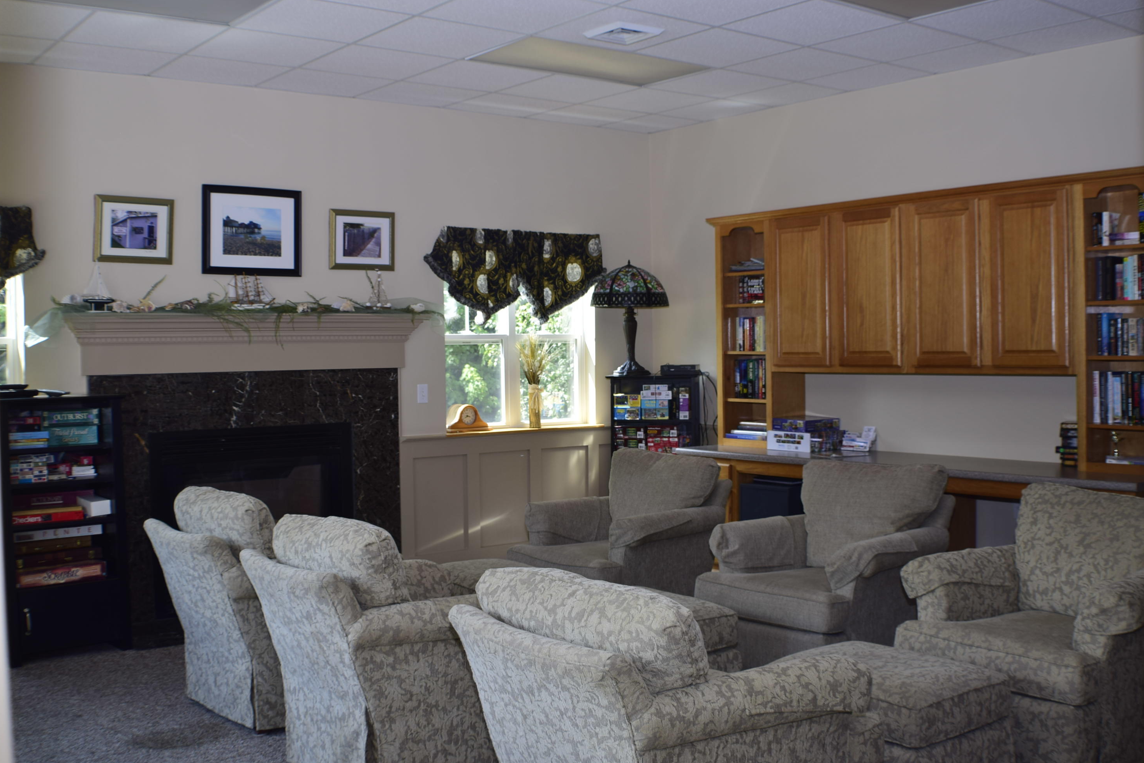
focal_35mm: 52
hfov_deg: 38.2
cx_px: 578
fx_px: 1652
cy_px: 387
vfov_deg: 26.0
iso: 100
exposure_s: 1/60
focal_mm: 34
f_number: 5
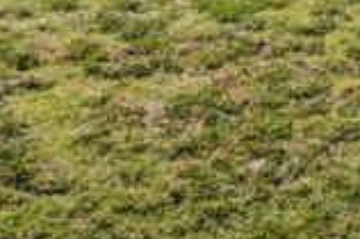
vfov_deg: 7.0
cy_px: -448
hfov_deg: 10.4
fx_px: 1768
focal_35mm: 177
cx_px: 791
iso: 100
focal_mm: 10.26
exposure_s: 1/240
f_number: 5
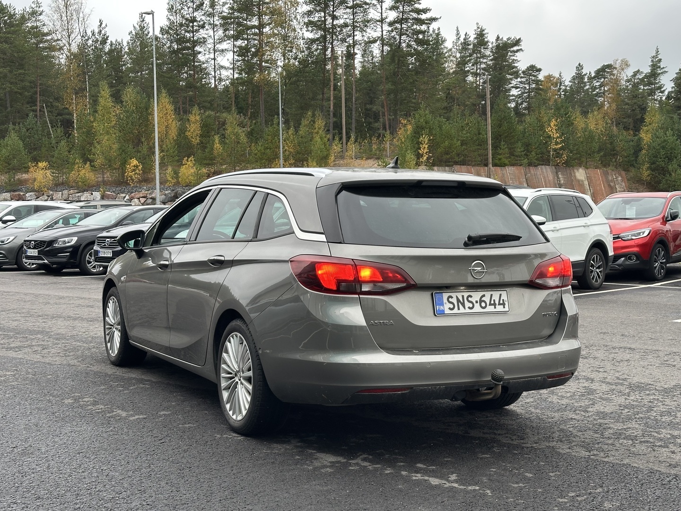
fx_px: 944
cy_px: 256
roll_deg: +0.9
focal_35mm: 48
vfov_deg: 30.3
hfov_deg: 39.7
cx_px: 340
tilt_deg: -3.1
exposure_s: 1/121
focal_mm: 6.86
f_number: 1.78
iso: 64
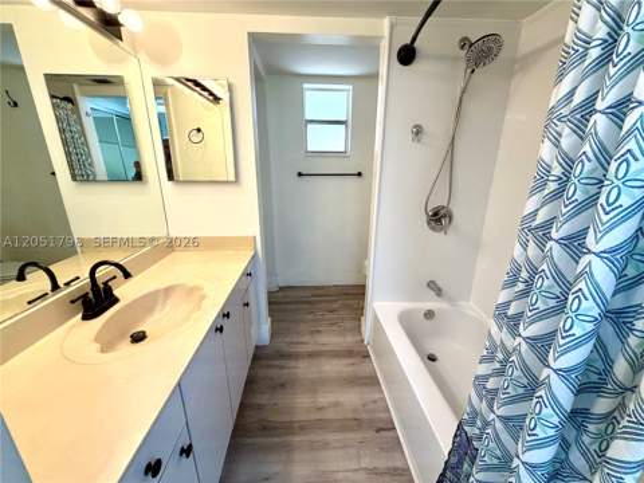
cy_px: 242
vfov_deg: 85.7
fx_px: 260
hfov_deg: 102.1
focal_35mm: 14
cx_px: 322
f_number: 2.2
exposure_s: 1/120
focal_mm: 2.22
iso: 200
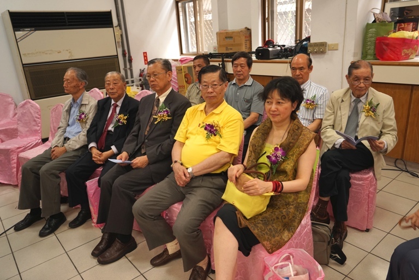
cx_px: 210
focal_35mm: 26
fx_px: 303
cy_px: 140
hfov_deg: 69.4
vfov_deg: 49.6
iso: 800
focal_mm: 26
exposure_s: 1/80
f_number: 4.5
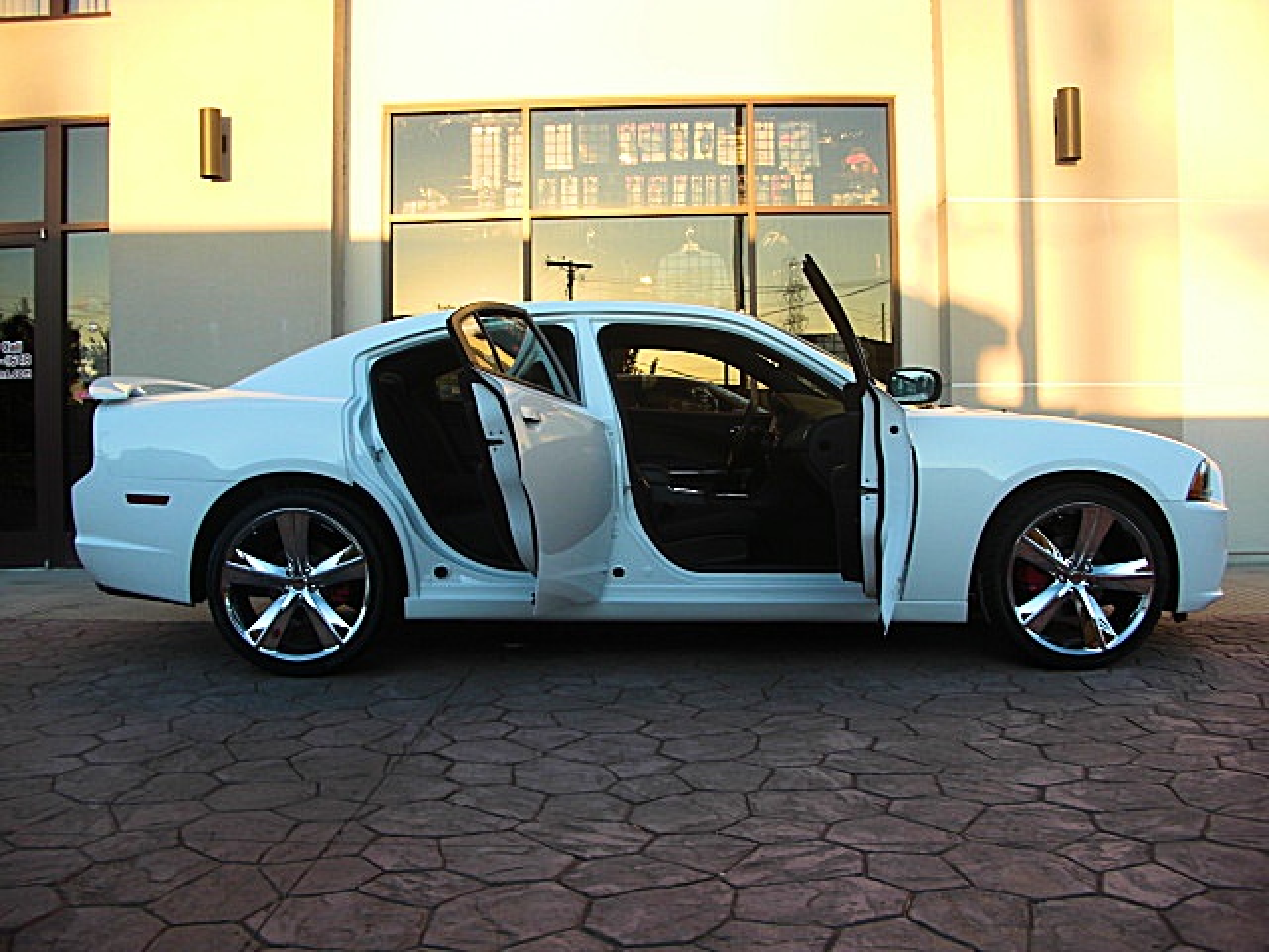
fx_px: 1320
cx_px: 634
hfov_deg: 51.4
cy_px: 476
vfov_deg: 39.7
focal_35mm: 36
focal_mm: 6.3
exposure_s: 1/100
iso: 50
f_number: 2.8
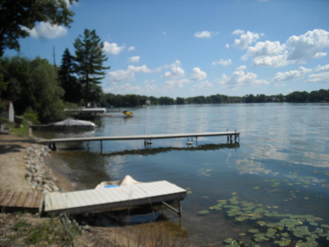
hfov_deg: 52.6
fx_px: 333
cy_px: 124
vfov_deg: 40.7
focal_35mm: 35
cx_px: 164
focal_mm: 5.7
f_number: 5.6
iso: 64
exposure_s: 1/569
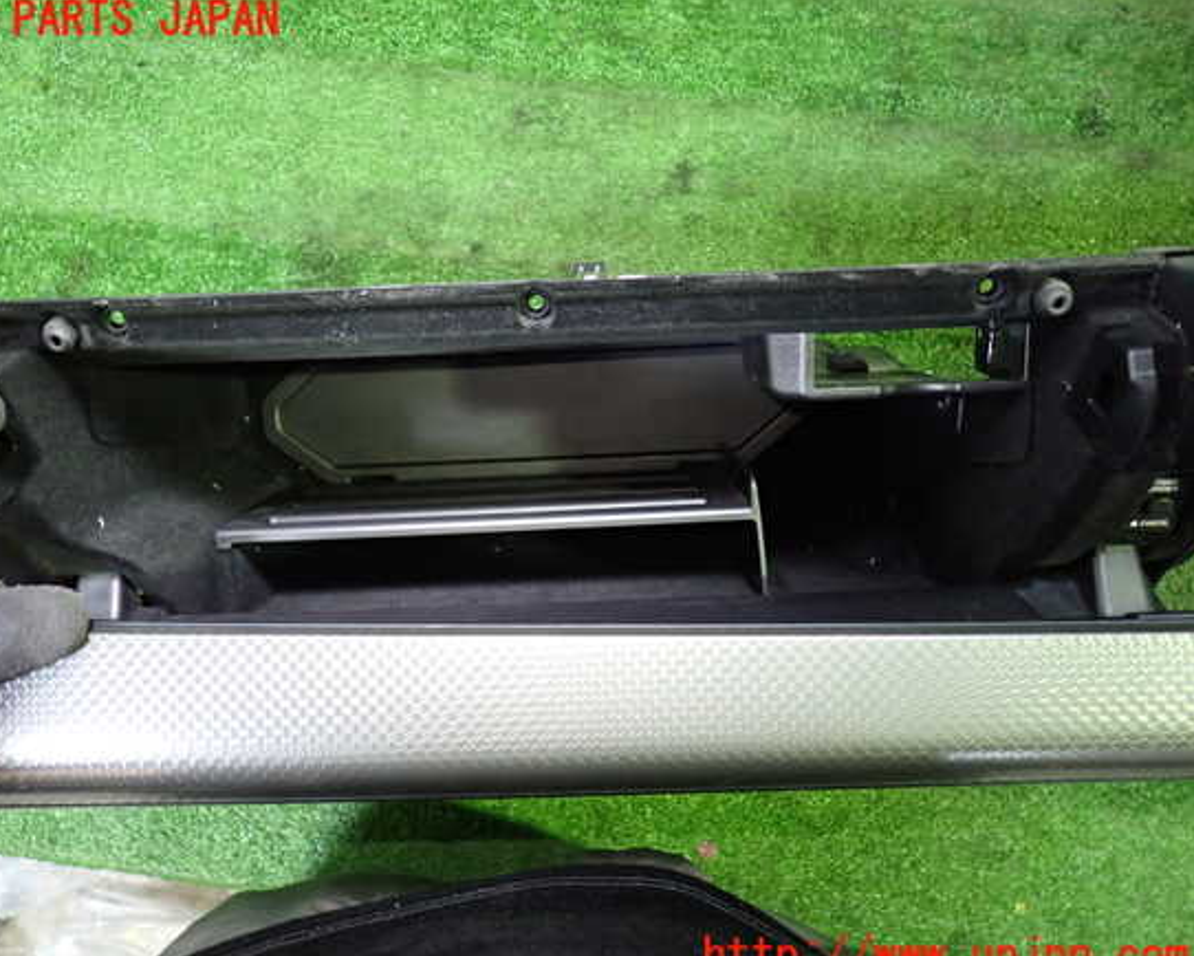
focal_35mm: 27
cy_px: 489
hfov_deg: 63.9
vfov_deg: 53.2
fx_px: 954
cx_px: 540
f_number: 2
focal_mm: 4.5
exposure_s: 1/30
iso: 500
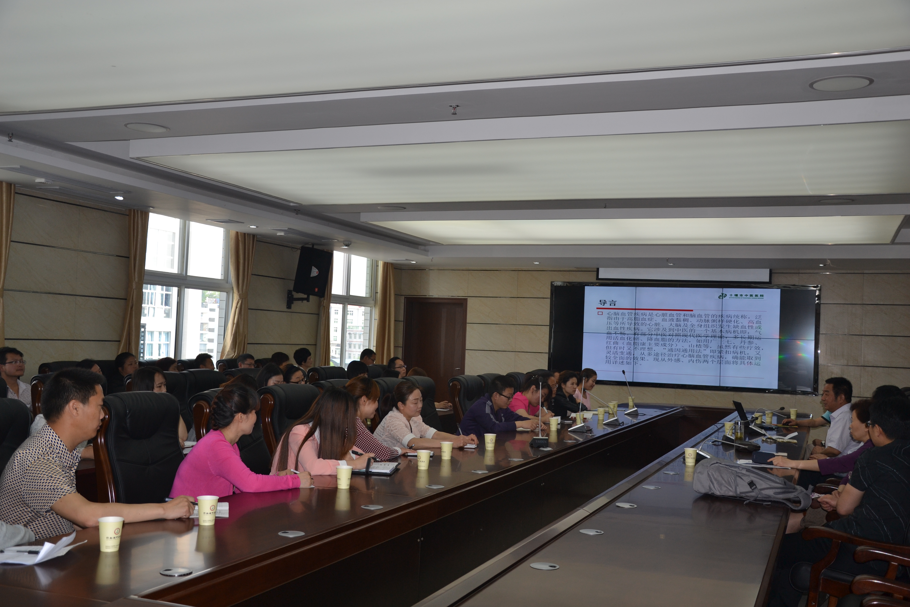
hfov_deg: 53.1
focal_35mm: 36
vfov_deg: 36.9
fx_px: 910
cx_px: 455
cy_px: 304
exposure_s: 1/125
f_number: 4
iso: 140
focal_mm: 24
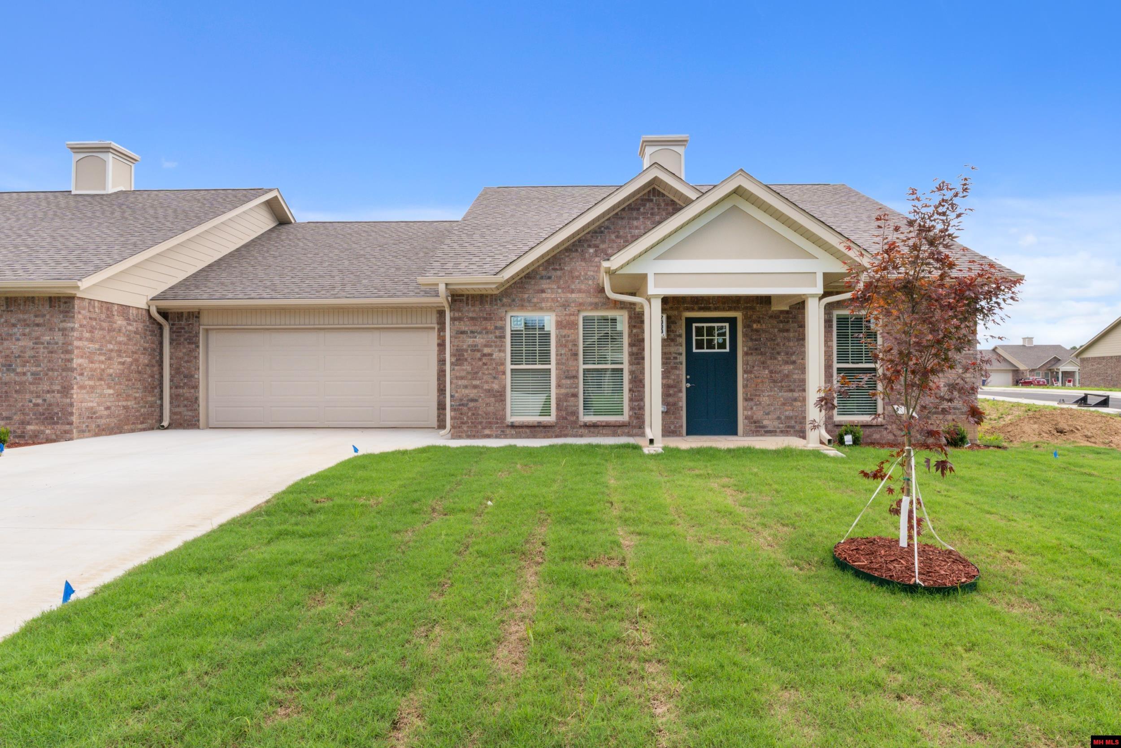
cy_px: 374
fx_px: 659
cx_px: 560
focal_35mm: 21
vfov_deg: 59.1
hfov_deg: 80.8
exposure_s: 1/160
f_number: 14
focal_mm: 14.1
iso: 200
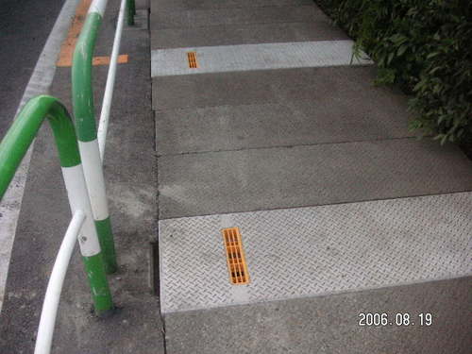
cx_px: 236
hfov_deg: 50.1
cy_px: 177
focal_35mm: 37
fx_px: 505
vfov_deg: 38.7
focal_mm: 6.1
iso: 160
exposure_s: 1/45
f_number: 2.8
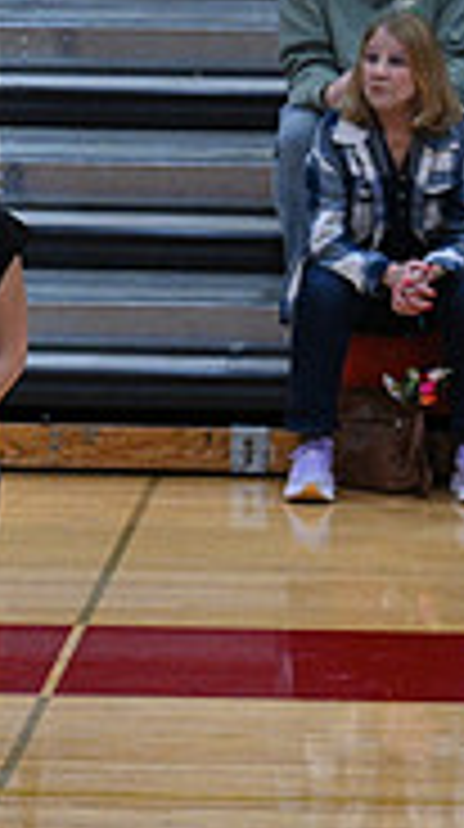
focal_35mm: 529
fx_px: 11613
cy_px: 740
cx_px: -757
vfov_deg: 4.1
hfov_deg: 2.3
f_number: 4
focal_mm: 160
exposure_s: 1/400
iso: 4000
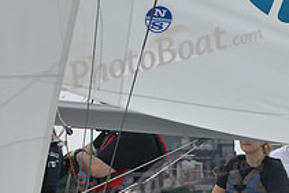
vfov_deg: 6.6
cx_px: 334
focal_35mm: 206
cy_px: 232
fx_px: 1655
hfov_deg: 9.9
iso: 400
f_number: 9
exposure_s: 1/800
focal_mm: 75
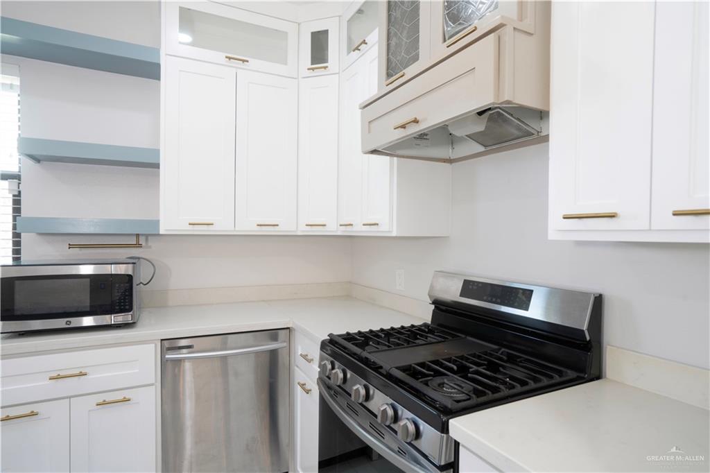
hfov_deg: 86.9
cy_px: 236
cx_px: 355
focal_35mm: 19
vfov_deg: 64.5
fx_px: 375
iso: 200
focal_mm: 19
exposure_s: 1/6
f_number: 8
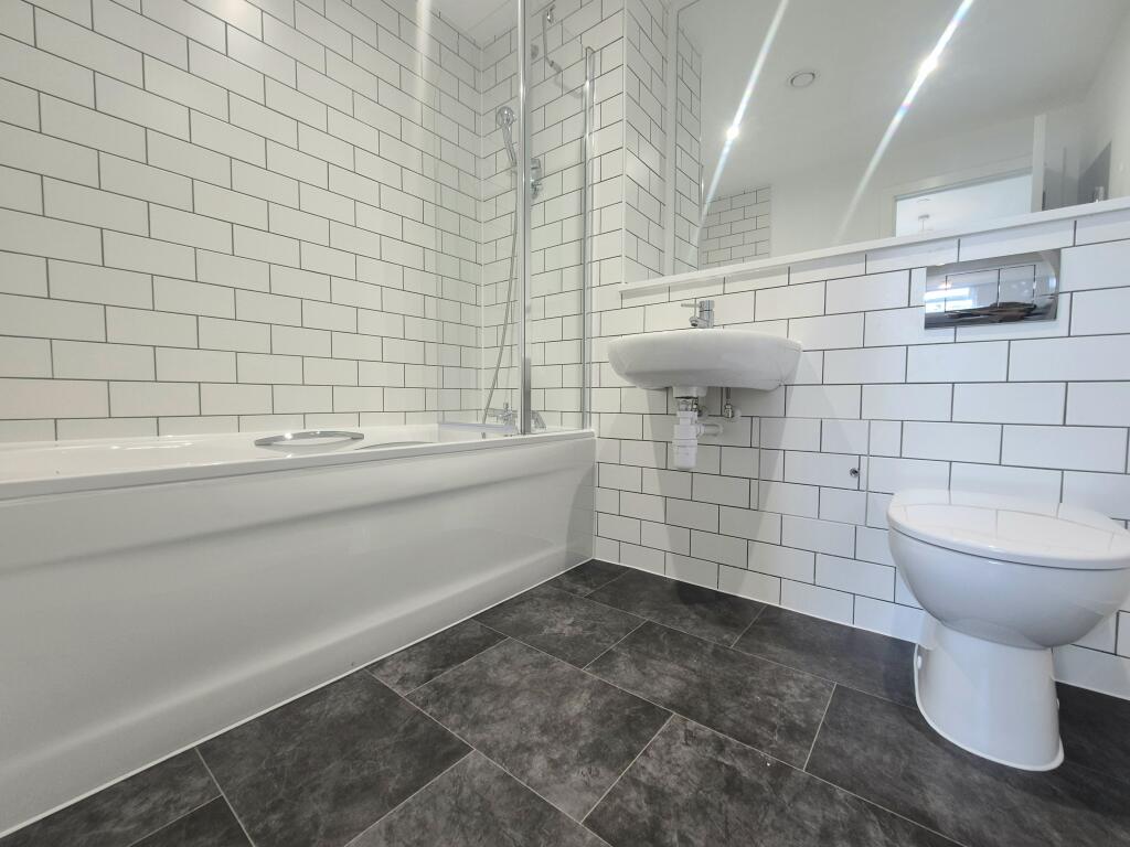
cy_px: 424
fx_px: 424
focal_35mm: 13
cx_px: 565
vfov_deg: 89.9
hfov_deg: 106.2
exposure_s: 1/50
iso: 125
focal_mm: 2.2
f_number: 2.2
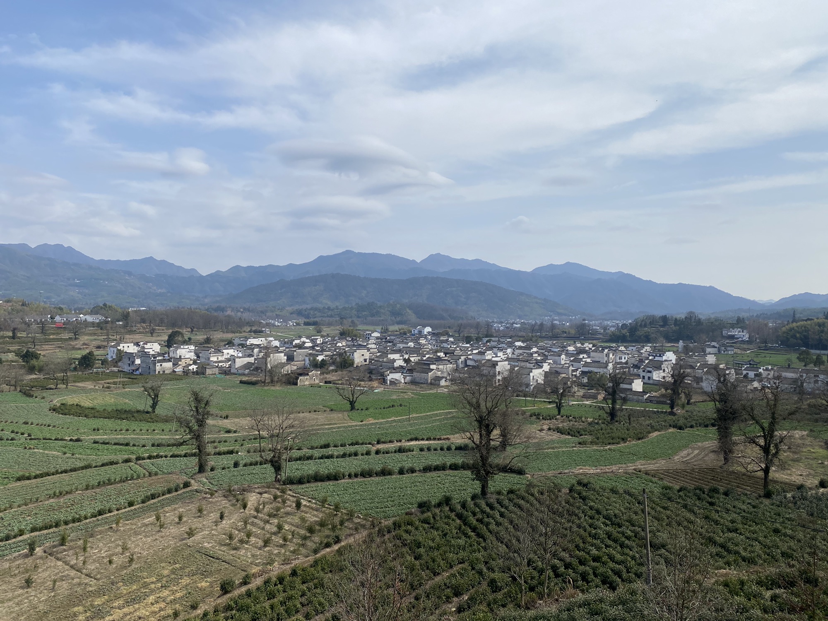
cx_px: 414
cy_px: 310
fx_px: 622
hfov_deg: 67.3
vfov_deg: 53.1
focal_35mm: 26
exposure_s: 1/3610
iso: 32
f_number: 1.8
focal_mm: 4.25
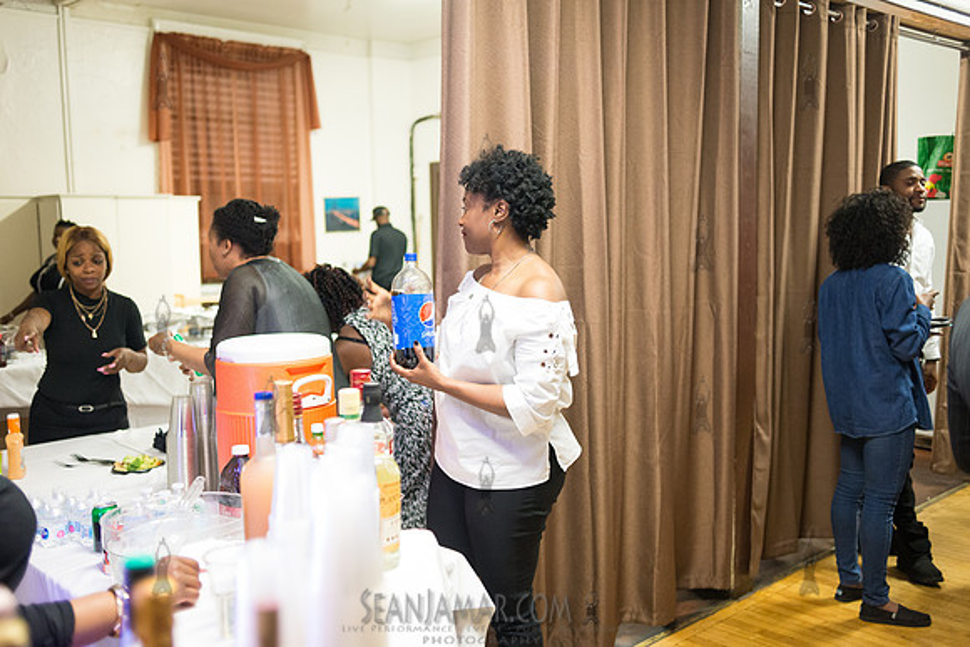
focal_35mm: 35
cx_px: 485
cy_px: 324
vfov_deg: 37.9
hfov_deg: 54.4
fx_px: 943
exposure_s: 1/125
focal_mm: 35
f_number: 2.8
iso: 4000
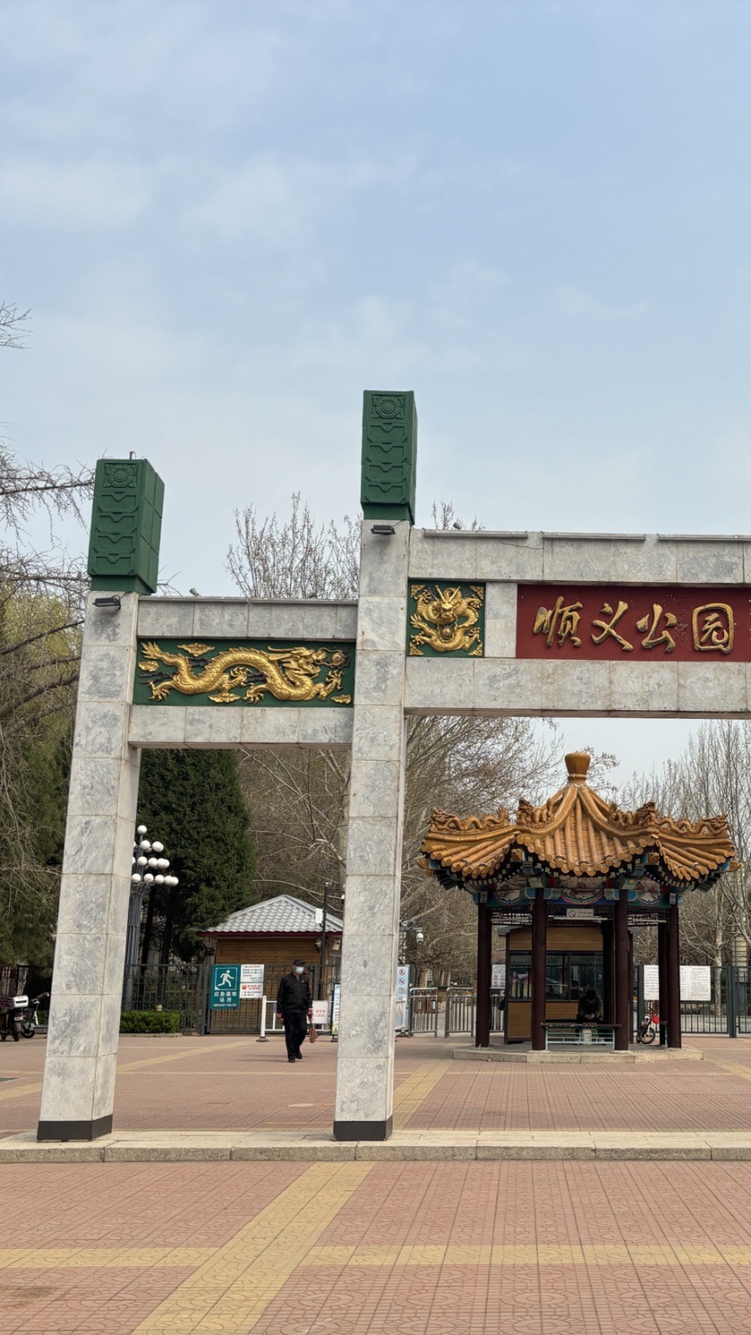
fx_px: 1345
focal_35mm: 38
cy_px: 668
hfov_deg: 30.7
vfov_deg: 52.8
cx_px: 559
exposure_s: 1/4630
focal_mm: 5.96
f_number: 1.6
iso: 50
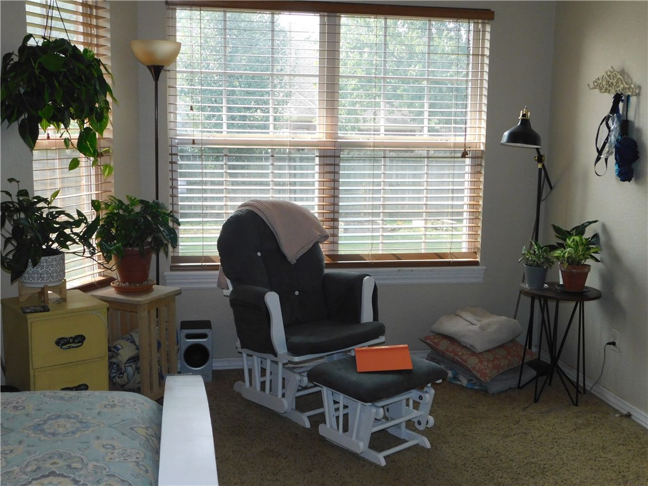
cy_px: 243
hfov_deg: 46.8
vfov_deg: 36.0
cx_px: 324
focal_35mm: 40
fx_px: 749
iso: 400
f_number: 3.6
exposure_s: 1/320
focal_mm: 7.1
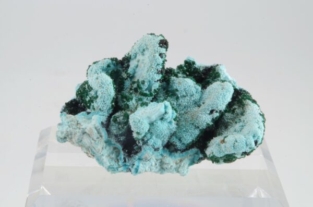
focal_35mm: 75
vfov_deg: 18.1
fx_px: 651
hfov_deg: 27.1
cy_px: 104
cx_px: 156
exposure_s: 1/1.25
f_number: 7.1
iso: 100
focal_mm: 50
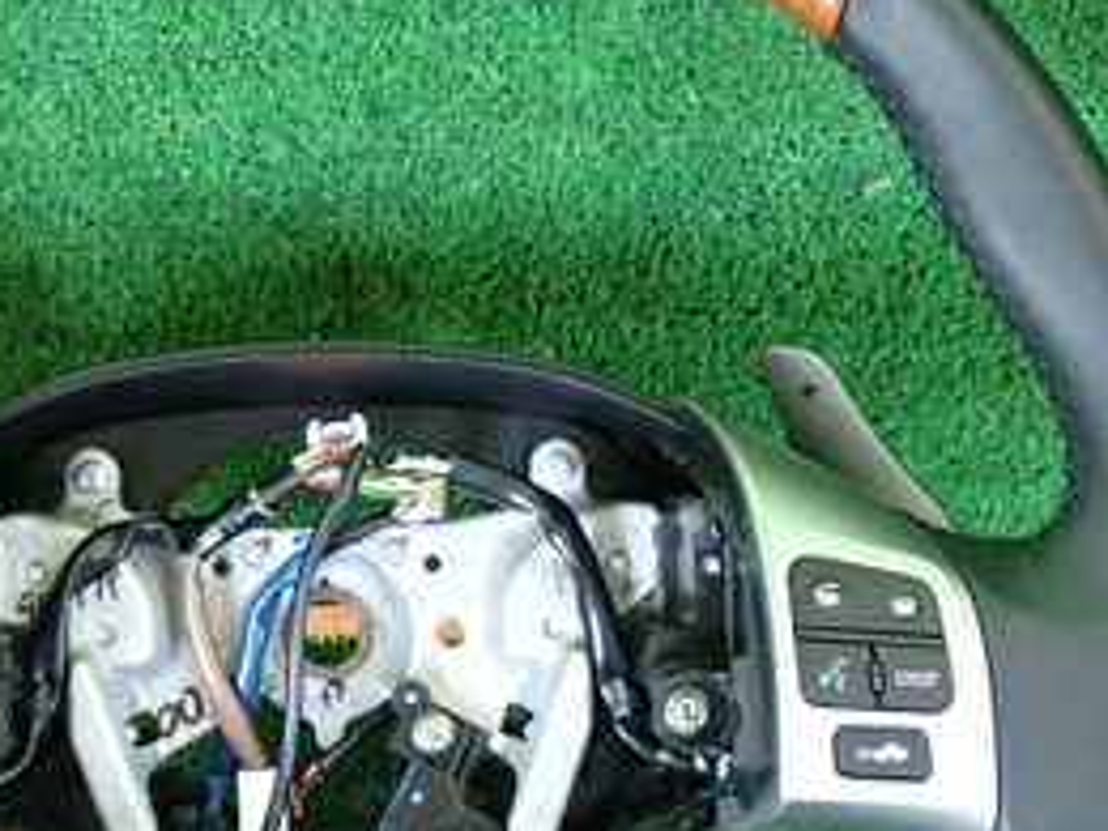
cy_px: 605
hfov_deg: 23.4
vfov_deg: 17.7
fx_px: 2657
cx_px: 345
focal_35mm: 83
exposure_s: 1/125
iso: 500
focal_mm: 6.37
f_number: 2.5
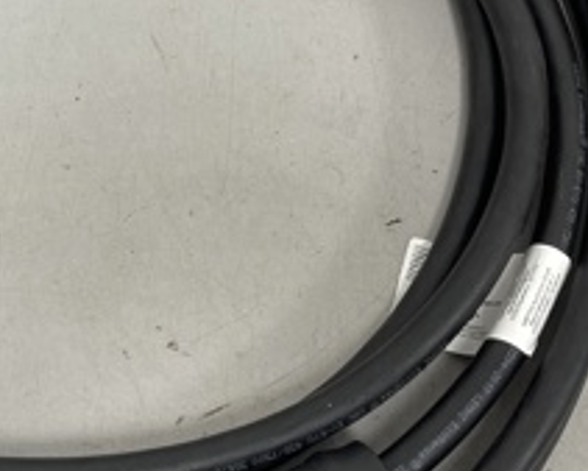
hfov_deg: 25.1
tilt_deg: -69.5
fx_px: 1288
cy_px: 237
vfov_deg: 20.7
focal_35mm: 74
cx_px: 89
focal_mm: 5.1
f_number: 1.6
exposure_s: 1/100
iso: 125
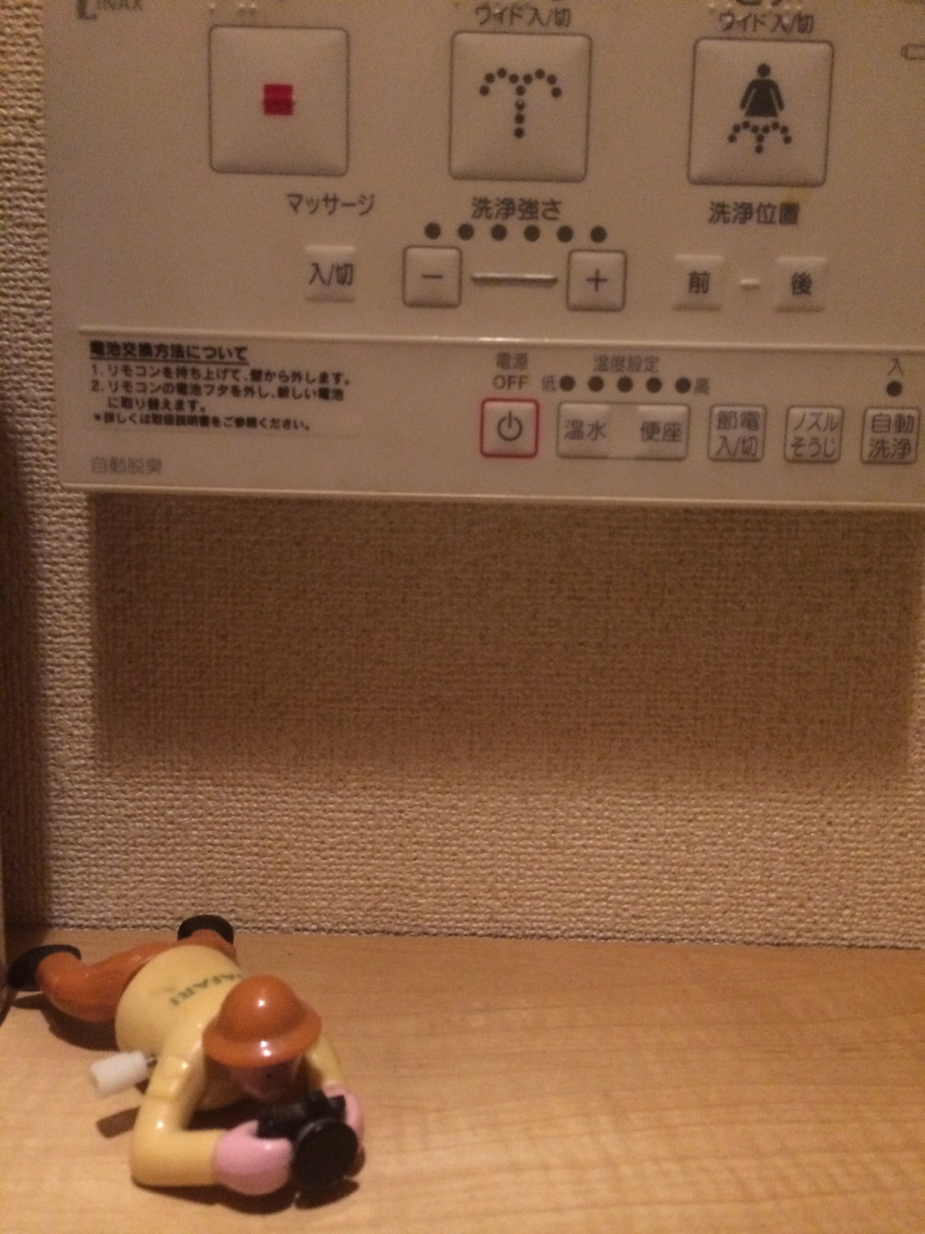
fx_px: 1069
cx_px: 462
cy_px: 617
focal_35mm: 30
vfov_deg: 60.0
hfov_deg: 46.8
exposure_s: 1/17
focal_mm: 4.12
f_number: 2.2
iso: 320
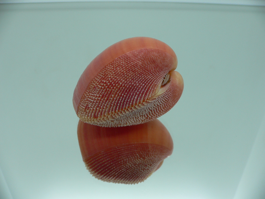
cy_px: 100
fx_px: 268
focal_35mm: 35
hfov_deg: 52.6
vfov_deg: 40.7
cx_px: 132
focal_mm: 4.6
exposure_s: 1/60
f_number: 2.8
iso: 80
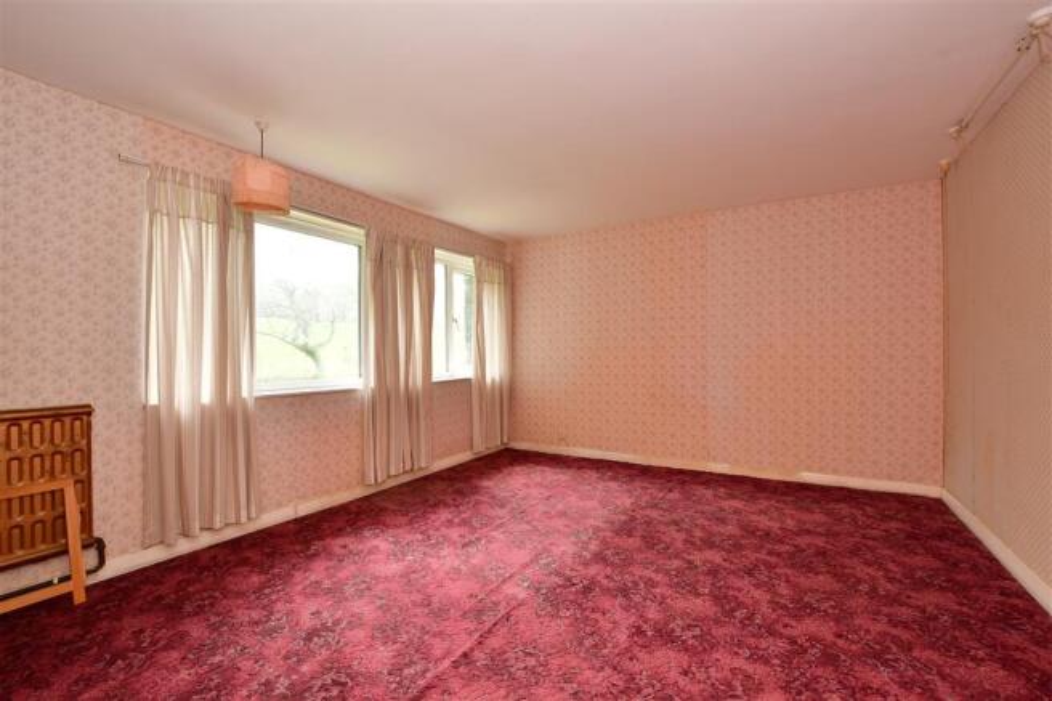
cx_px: 526
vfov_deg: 77.3
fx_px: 438
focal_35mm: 15
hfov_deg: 100.4
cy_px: 350
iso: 200
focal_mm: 10
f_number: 8
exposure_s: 1/3
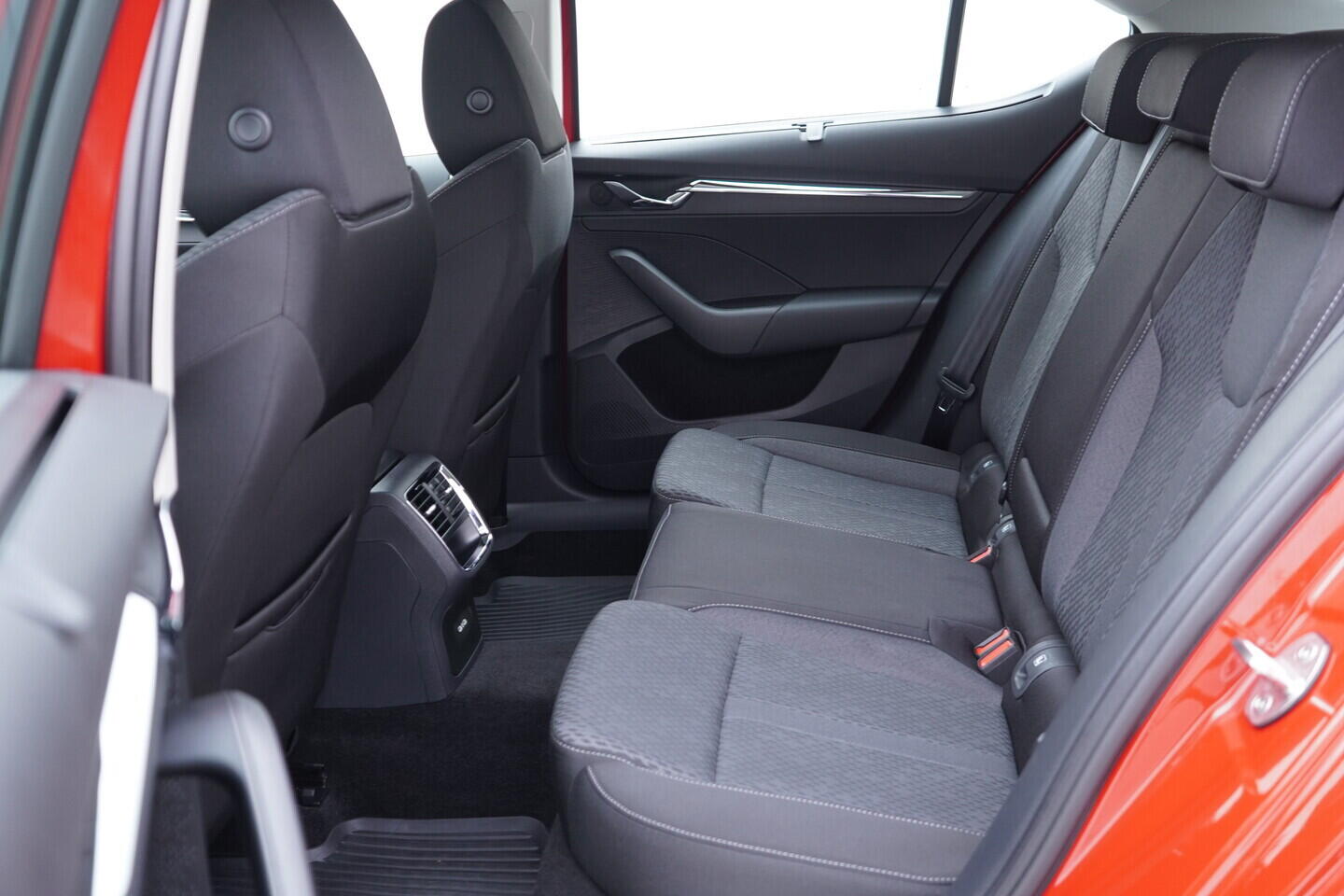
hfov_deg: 53.1
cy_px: 448
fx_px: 1344
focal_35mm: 36
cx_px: 672
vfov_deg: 36.9
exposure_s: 1/40
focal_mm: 24
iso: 500
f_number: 2.8
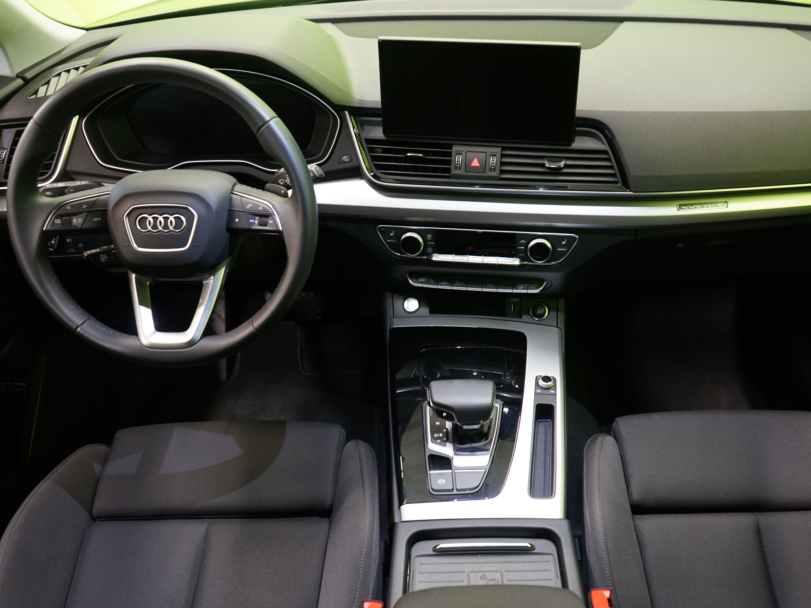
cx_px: 453
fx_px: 750
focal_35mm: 32
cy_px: 305
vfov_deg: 44.2
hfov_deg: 56.7
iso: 2000
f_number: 5
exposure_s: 1/20
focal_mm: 29
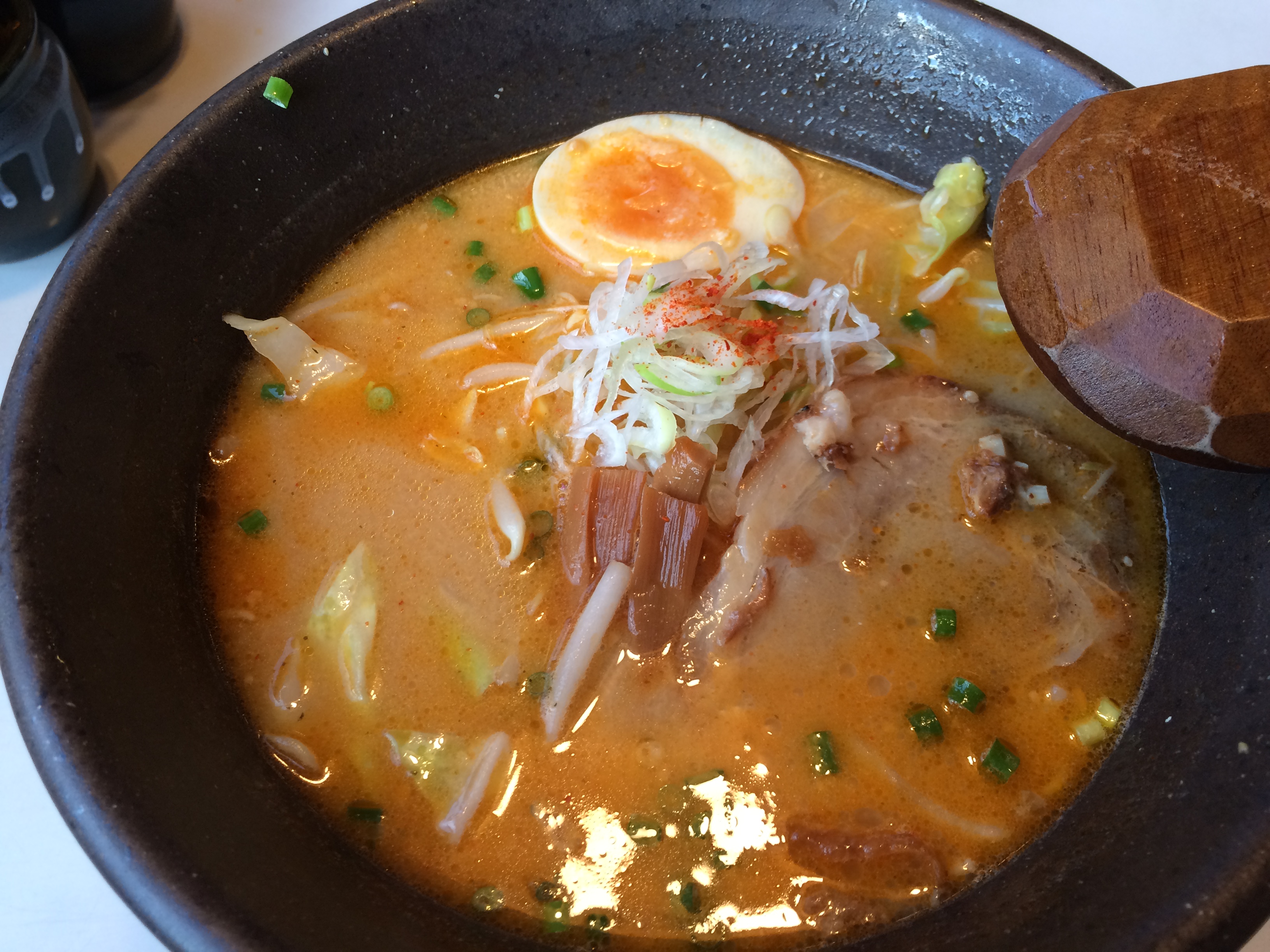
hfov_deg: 61.7
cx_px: 635
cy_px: 476
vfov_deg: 48.2
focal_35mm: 29
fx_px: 1064
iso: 40
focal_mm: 4.15
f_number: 2.2
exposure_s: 1/33
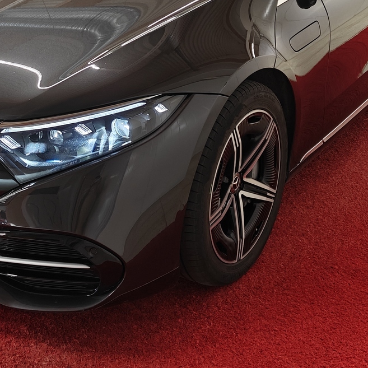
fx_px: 746
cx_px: 130
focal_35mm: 62
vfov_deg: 27.2
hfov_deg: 27.6
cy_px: 71
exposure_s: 1/50
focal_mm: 5.59
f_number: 1.8
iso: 80
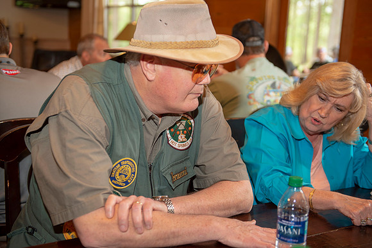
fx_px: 516
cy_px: 124
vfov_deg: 27.0
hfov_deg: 39.6
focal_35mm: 50
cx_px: 186
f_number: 3.2
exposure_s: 1/60
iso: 250
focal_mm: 50
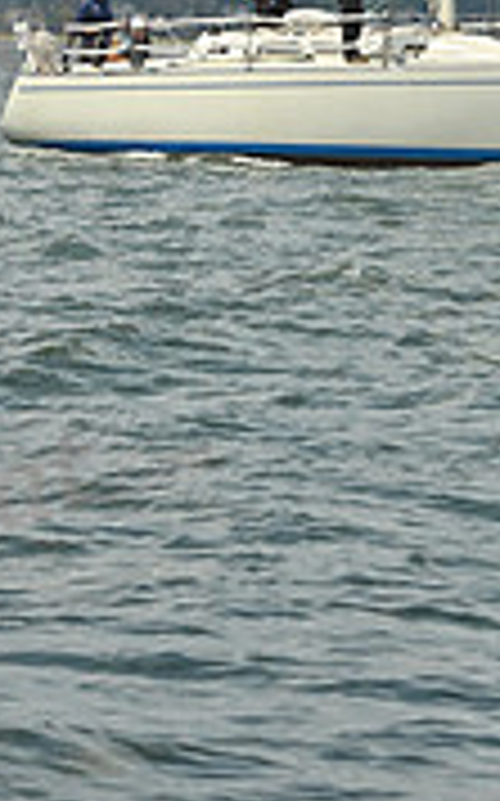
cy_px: -230
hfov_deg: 3.9
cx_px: 448
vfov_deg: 6.3
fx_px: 7250
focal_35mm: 332
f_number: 10
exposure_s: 1/1600
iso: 320
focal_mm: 100
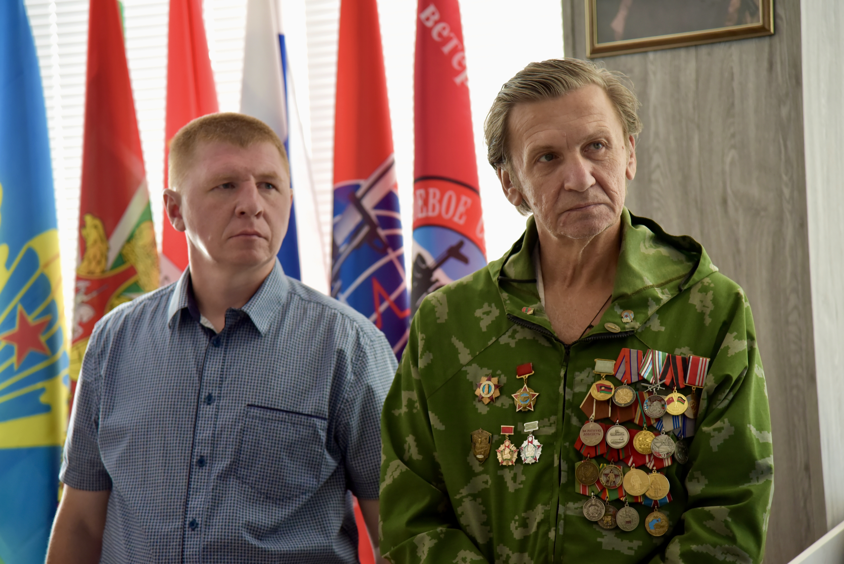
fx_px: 2814
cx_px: 422
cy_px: 282
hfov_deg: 17.1
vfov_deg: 11.4
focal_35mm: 120
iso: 2000
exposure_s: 1/320
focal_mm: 120
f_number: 4.5
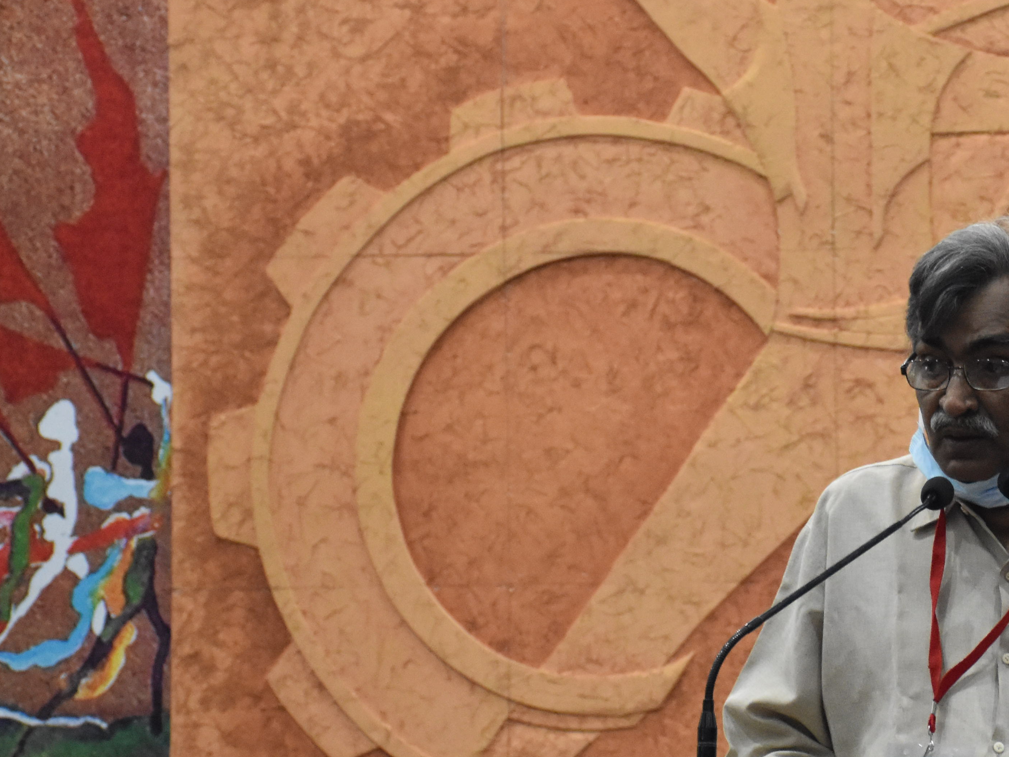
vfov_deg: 9.2
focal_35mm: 161
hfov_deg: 12.1
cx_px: 1006
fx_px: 4693
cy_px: 512
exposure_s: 1/60
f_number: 4.8
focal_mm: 52
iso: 2800
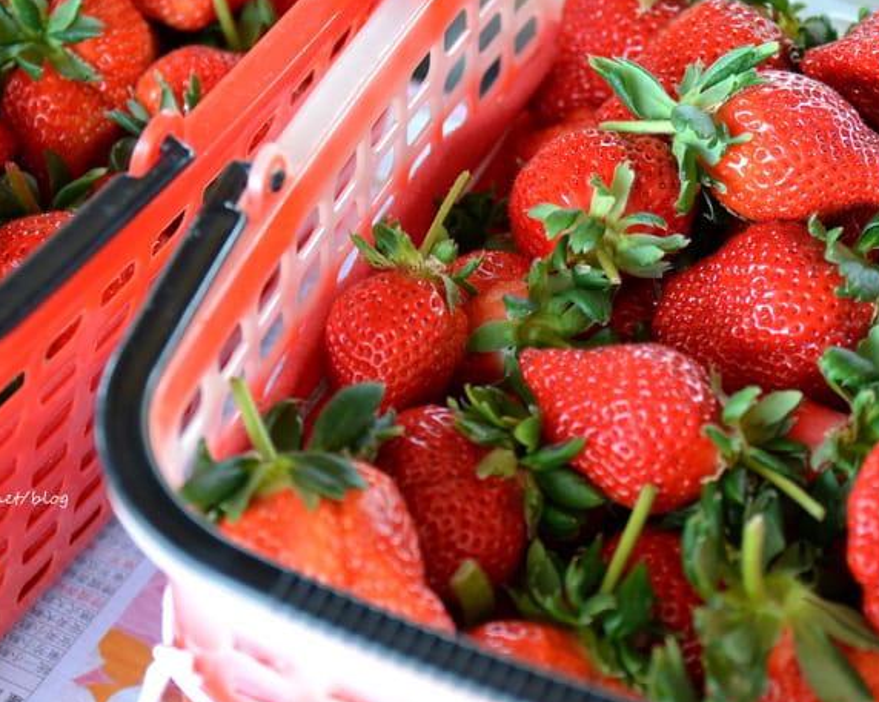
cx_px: 461
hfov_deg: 17.0
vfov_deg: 13.6
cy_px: 270
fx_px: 2938
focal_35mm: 113
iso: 400
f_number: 2.8
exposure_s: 1/100
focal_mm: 46
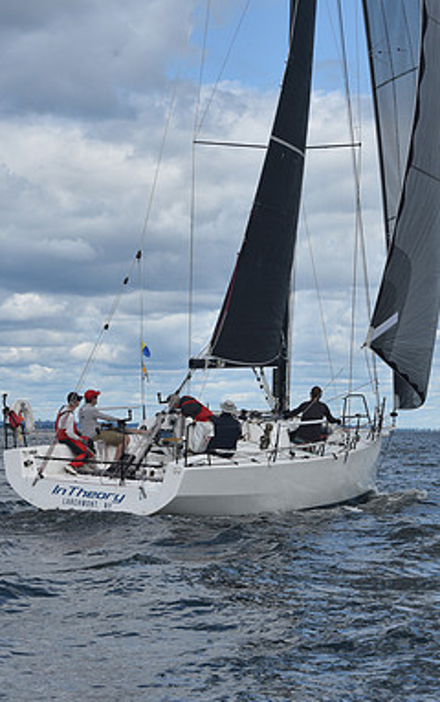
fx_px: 2068
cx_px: 284
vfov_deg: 19.3
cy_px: 353
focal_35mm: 108
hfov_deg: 12.1
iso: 250
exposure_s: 1/800
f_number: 10
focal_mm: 70
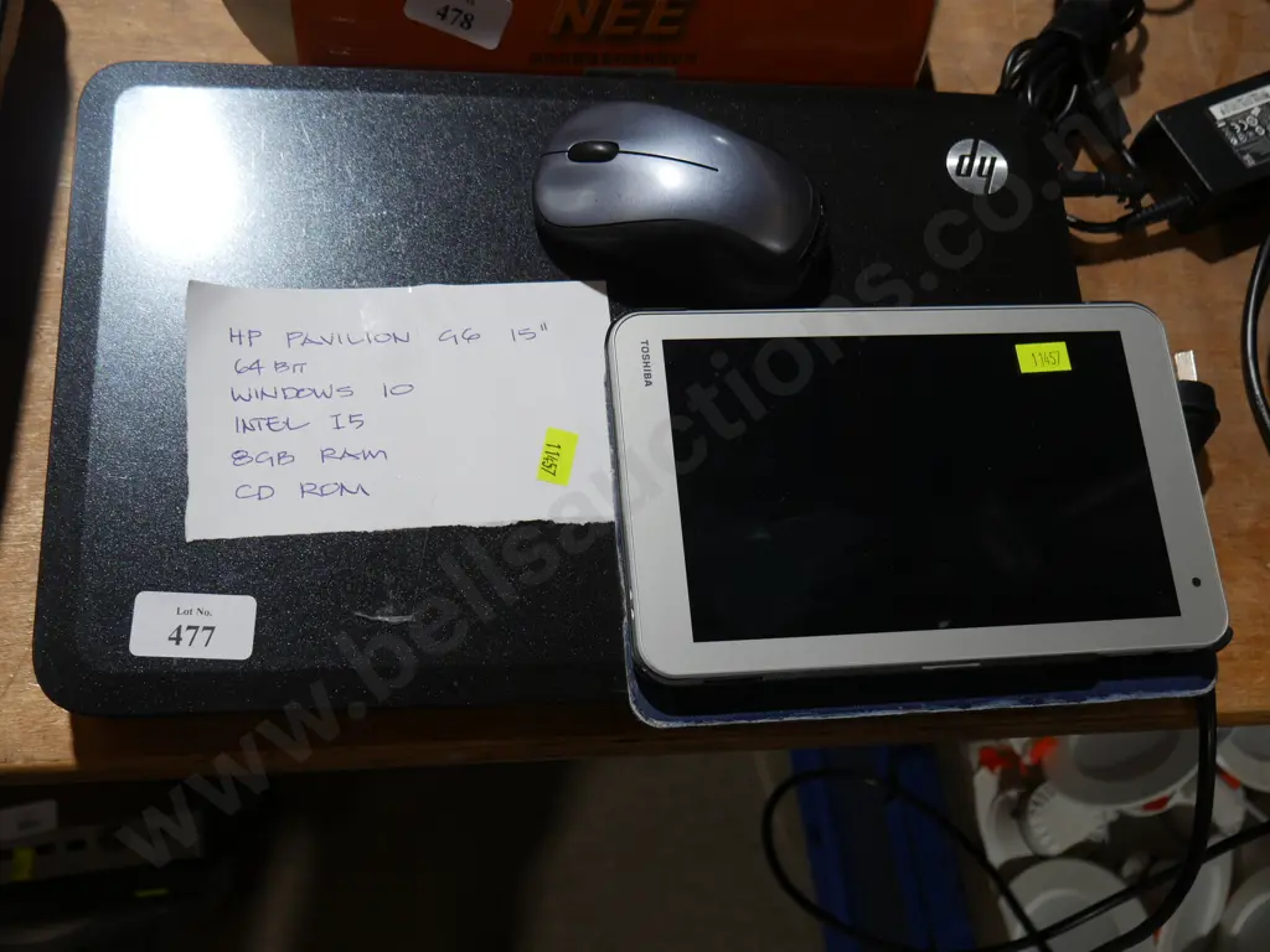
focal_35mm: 38
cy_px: 476
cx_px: 635
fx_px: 1394
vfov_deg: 37.7
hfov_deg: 49.0
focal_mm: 19
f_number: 4.1
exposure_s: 1/80
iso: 200
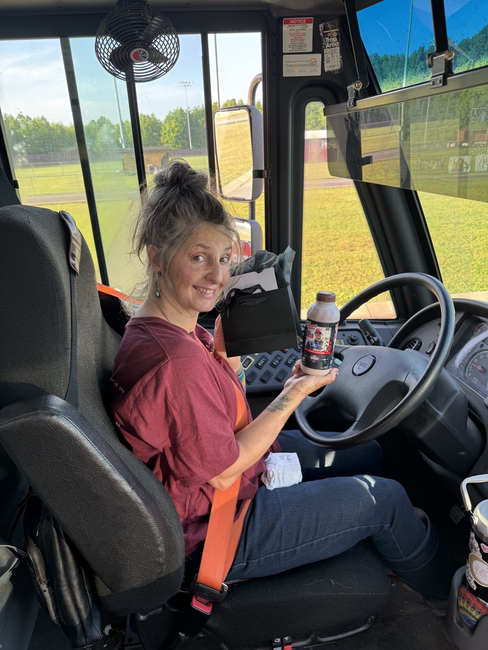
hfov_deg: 56.8
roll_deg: +3.6
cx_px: 244
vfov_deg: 71.6
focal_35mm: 24
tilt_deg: -22.5
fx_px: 451
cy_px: 325
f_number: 1.78
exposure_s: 1/121
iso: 50
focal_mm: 6.76
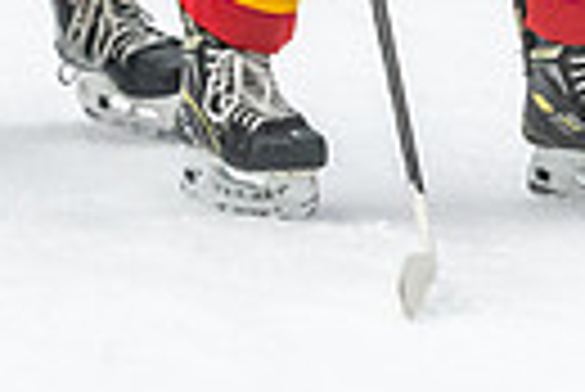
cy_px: -385
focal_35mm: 656
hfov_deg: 3.1
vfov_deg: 2.1
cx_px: 399
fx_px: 10672
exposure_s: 1/800
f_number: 2.8
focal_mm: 112
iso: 3200
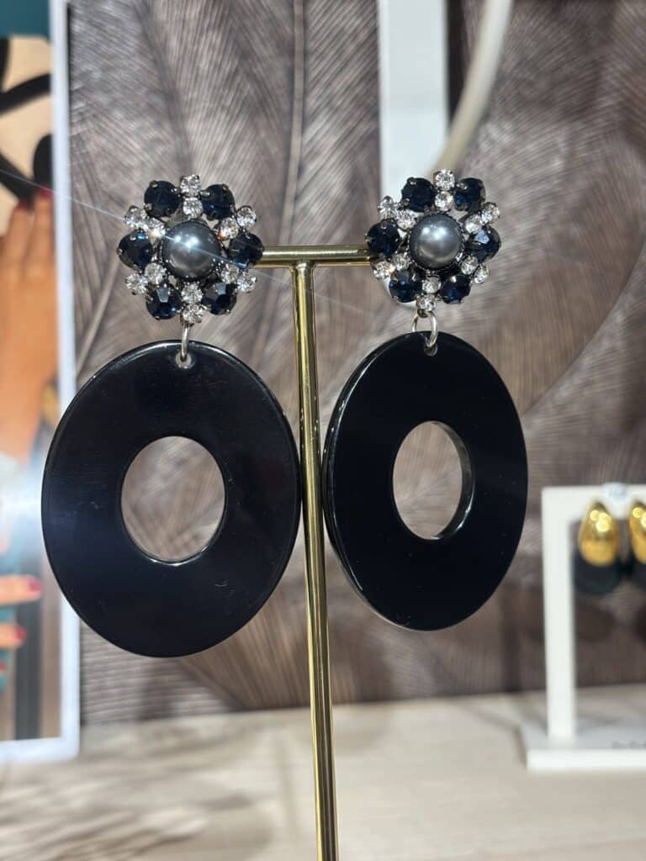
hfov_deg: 28.0
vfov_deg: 36.8
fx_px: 1294
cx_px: 323
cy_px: 430
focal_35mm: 52
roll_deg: +1.8
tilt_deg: -2.9
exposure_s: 1/50
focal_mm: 5.96
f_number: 1.6
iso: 64
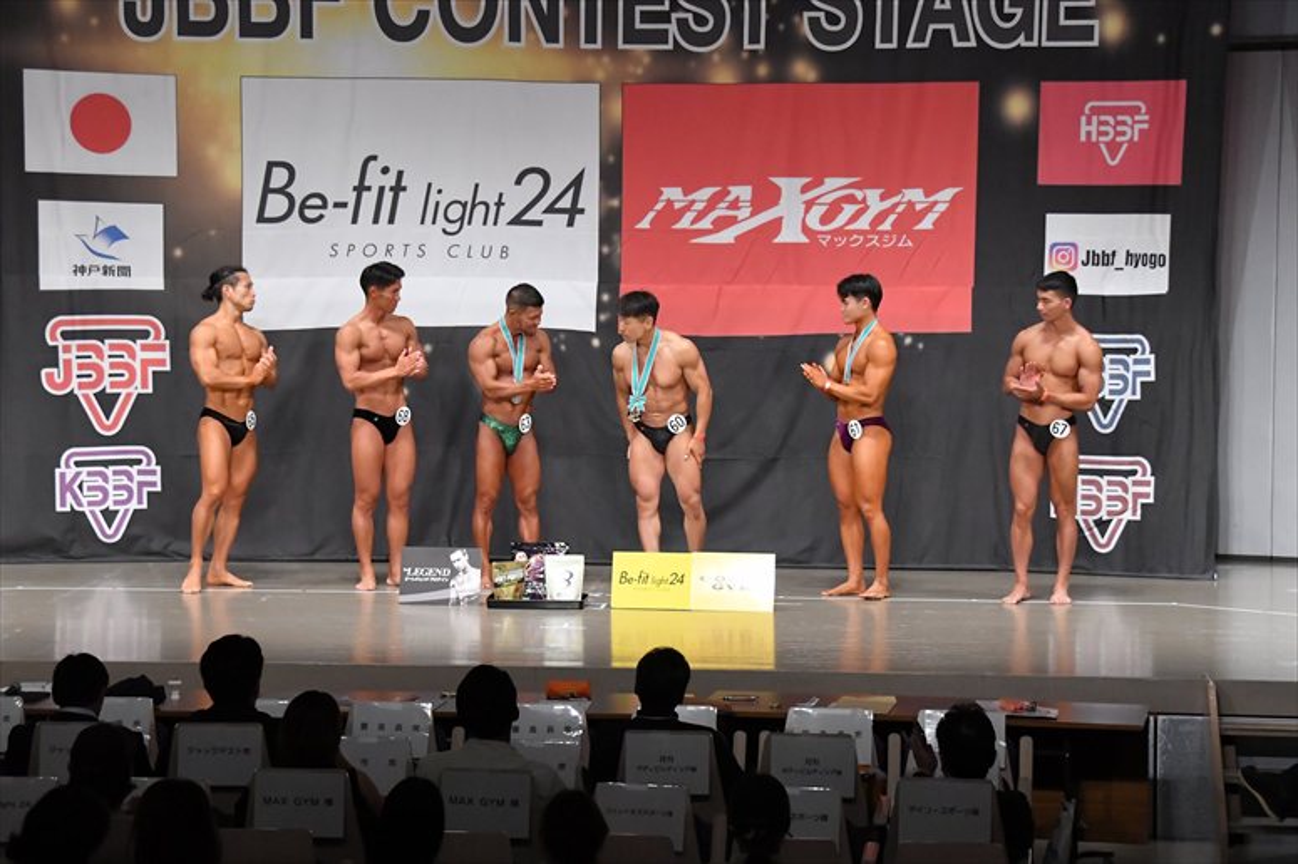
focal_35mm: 93
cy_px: 432
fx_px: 3352
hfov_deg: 21.9
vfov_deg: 14.7
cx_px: 649
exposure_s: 1/400
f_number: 5.6
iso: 6400
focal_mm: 62
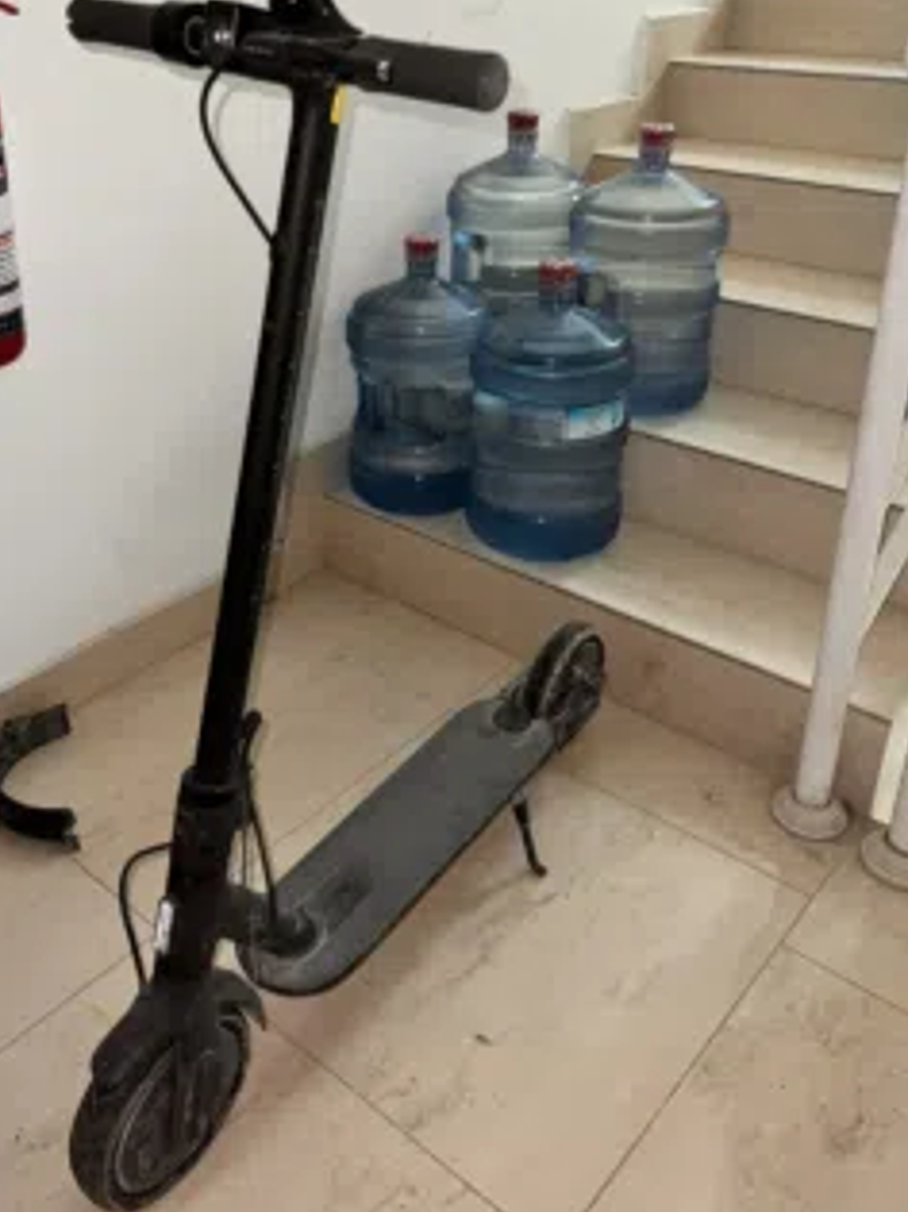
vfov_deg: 55.0
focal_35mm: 33
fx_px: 1155
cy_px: 492
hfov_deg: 42.8
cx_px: 377
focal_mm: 5.7
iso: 50
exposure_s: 1/17
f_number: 1.5
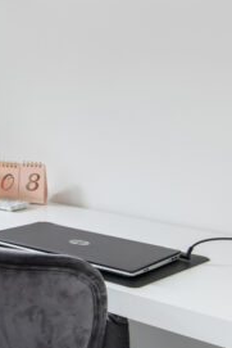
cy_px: 73
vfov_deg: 28.6
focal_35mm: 69
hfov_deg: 16.5
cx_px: -188
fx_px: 666
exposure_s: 1/4
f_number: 8
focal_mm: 18
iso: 200
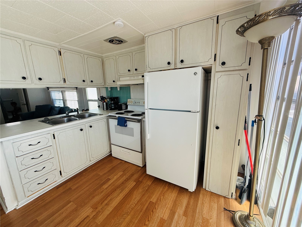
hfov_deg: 102.1
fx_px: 122
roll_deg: +1.2
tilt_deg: -10.2
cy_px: 114
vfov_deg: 85.7
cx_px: 151
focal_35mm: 14
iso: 100
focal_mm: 2.22
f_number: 2.2
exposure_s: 1/99
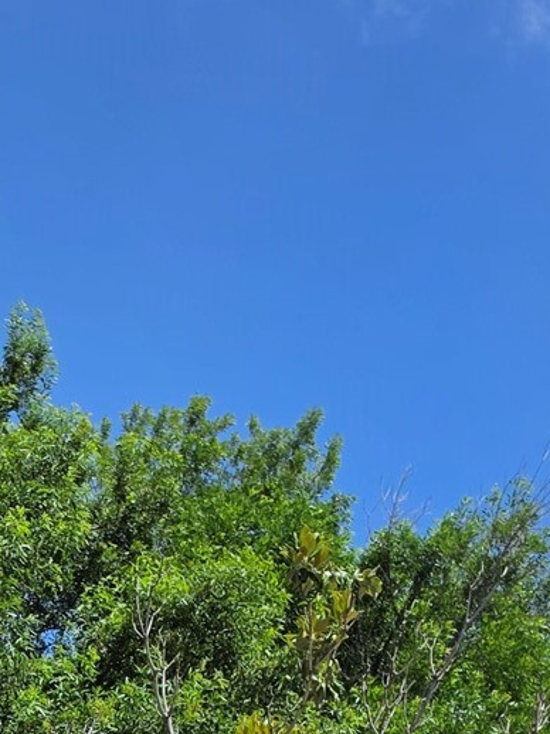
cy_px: 1322
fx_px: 1929
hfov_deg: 15.2
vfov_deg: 17.5
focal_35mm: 91
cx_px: -240
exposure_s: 1/6147
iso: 64
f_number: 1.4
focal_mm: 6.5
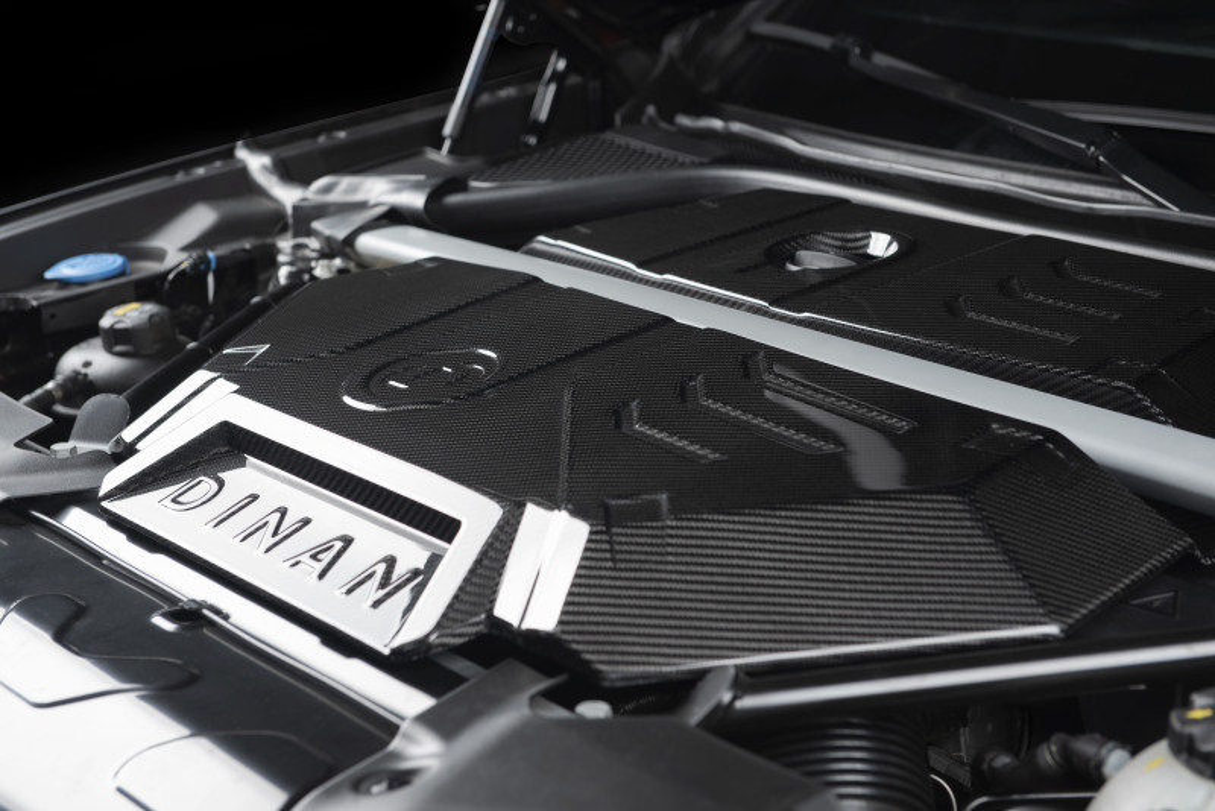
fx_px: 2363
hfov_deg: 28.8
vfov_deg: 19.5
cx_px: 608
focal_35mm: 70
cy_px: 406
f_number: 5.6
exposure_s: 1/125
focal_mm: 70
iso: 100
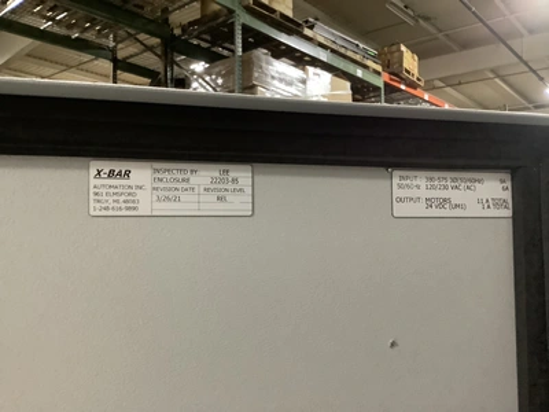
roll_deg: +0.4
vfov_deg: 45.4
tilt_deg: +2.3
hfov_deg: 58.4
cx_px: 274
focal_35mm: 31
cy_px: 206
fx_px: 492
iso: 640
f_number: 2.4
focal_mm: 3.3
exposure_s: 1/30
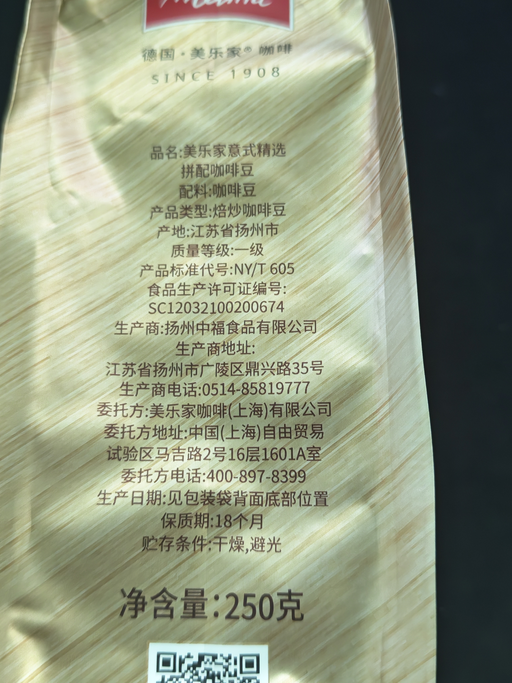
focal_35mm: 37
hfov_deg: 38.7
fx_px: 730
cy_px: 342
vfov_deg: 50.1
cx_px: 256
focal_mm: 6.12
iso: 2000
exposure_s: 1/33
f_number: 1.9
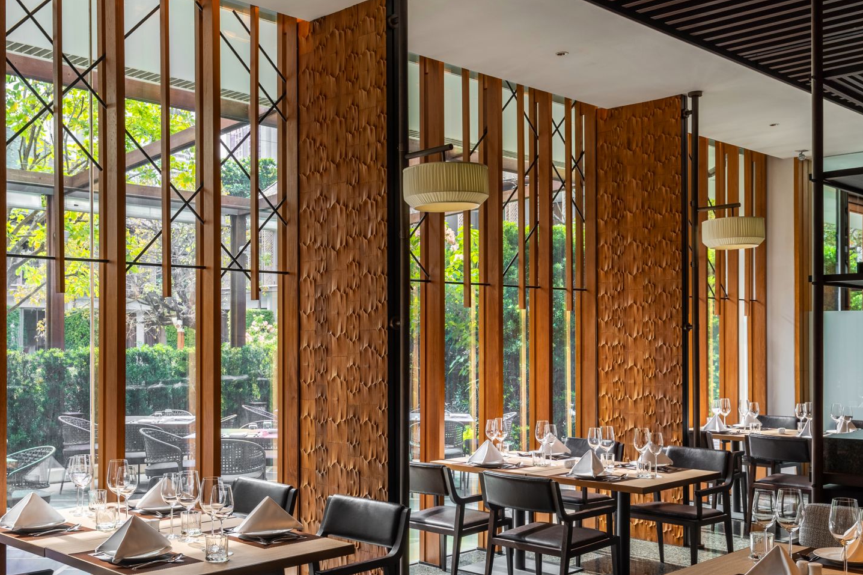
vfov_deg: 34.0
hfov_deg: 49.6
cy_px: 358
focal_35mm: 39
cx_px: 430
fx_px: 935
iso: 400
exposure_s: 1/100
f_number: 8
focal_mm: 28
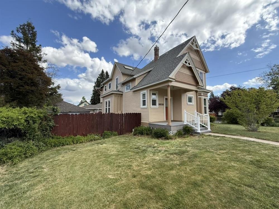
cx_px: 140
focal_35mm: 14
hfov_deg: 102.1
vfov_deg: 85.7
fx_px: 113
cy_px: 104
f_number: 2.2
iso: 64
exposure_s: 1/914
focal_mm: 2.22
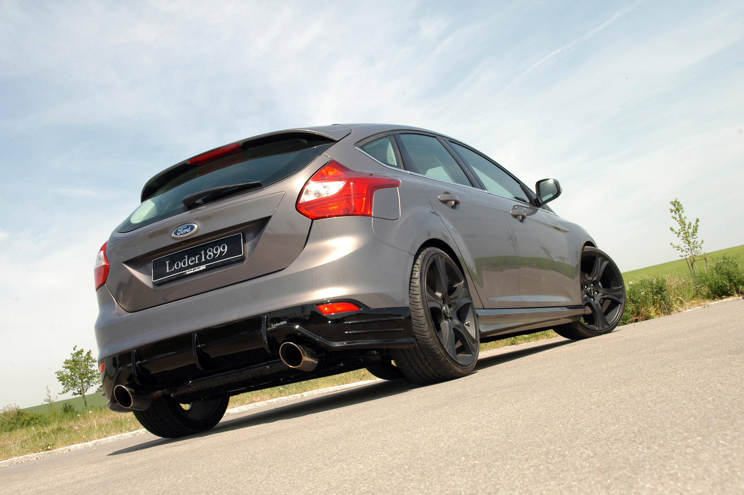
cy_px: 248
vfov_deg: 26.4
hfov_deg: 38.9
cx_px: 372
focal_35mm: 51
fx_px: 1053
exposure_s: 1/180
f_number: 9
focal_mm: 34
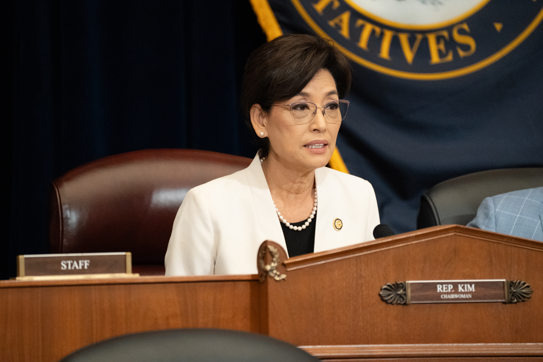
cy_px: 181
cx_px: 272
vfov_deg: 3.4
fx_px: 6033
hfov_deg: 5.2
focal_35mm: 400
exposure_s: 1/500
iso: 12800
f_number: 5.6
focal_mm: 400
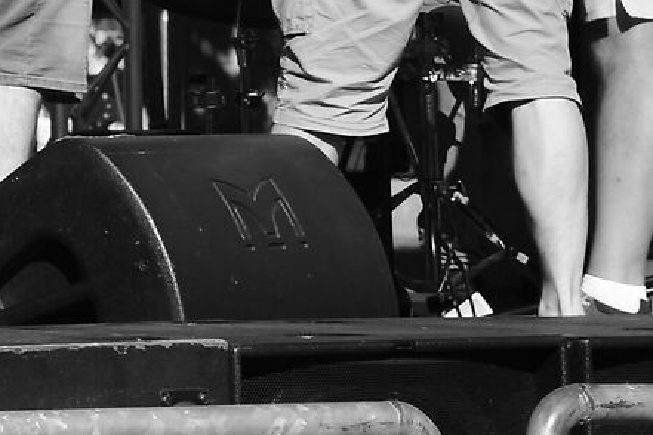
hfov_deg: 5.5
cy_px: -408
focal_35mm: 368
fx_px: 6670
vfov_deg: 3.7
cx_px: -416
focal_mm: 45
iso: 100
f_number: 4.5
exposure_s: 1/640
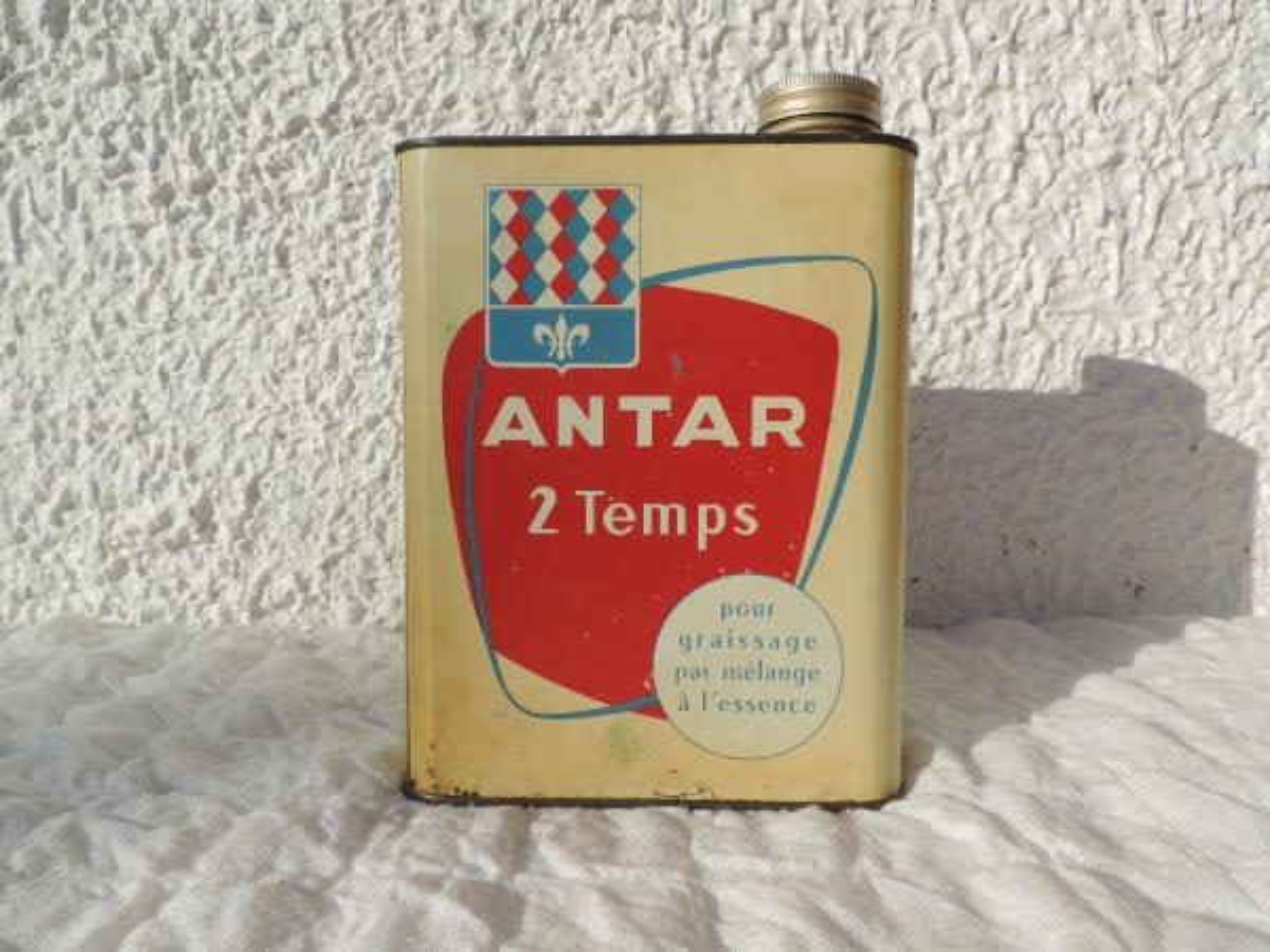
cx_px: 635
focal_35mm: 24
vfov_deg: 56.8
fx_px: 881
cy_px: 476
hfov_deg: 71.6
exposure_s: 1/1250
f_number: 3.7
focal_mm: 4.3
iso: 80
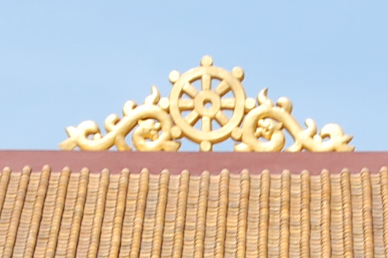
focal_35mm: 443
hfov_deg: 4.7
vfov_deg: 3.1
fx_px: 4770
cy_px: 472
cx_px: 176
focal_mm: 48
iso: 200
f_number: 8
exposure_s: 1/250
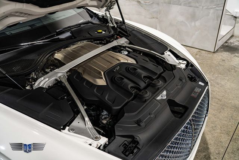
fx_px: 219
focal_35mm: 33
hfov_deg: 57.2
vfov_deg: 40.0
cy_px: 80
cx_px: 120
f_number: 4
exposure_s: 1/125
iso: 1250
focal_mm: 33
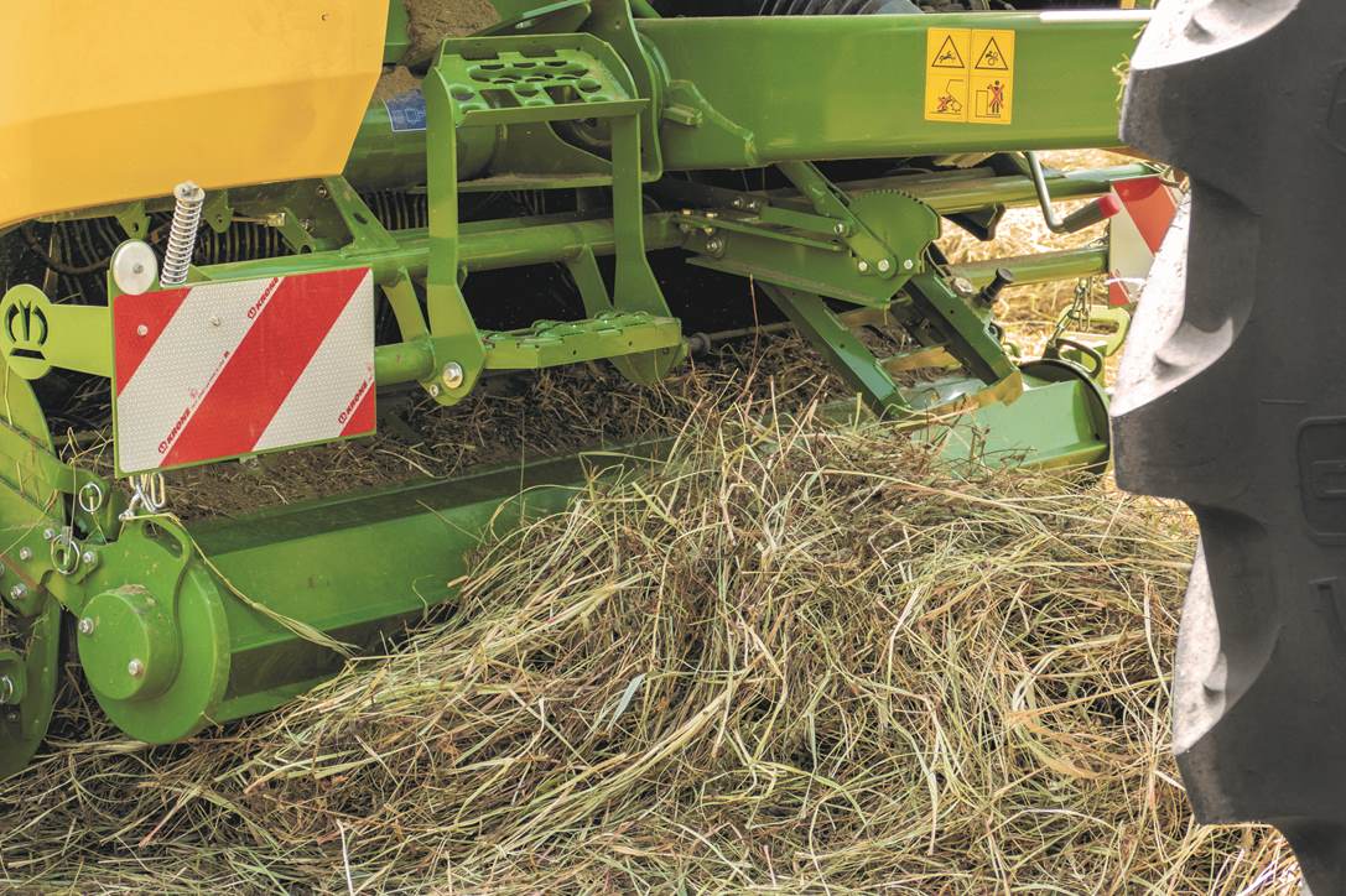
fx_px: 2392
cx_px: 673
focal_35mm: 64
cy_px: 448
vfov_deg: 21.2
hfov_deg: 31.4
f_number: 3.6
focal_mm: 23.3
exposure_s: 1/160
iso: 125
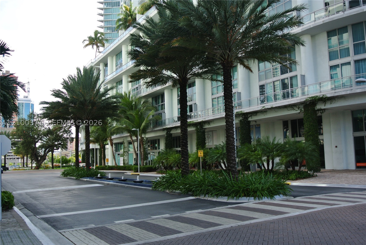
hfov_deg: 54.4
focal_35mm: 35
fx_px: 356
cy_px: 122
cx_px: 183
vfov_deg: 37.9
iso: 100
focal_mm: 13.1
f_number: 4
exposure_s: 1/320
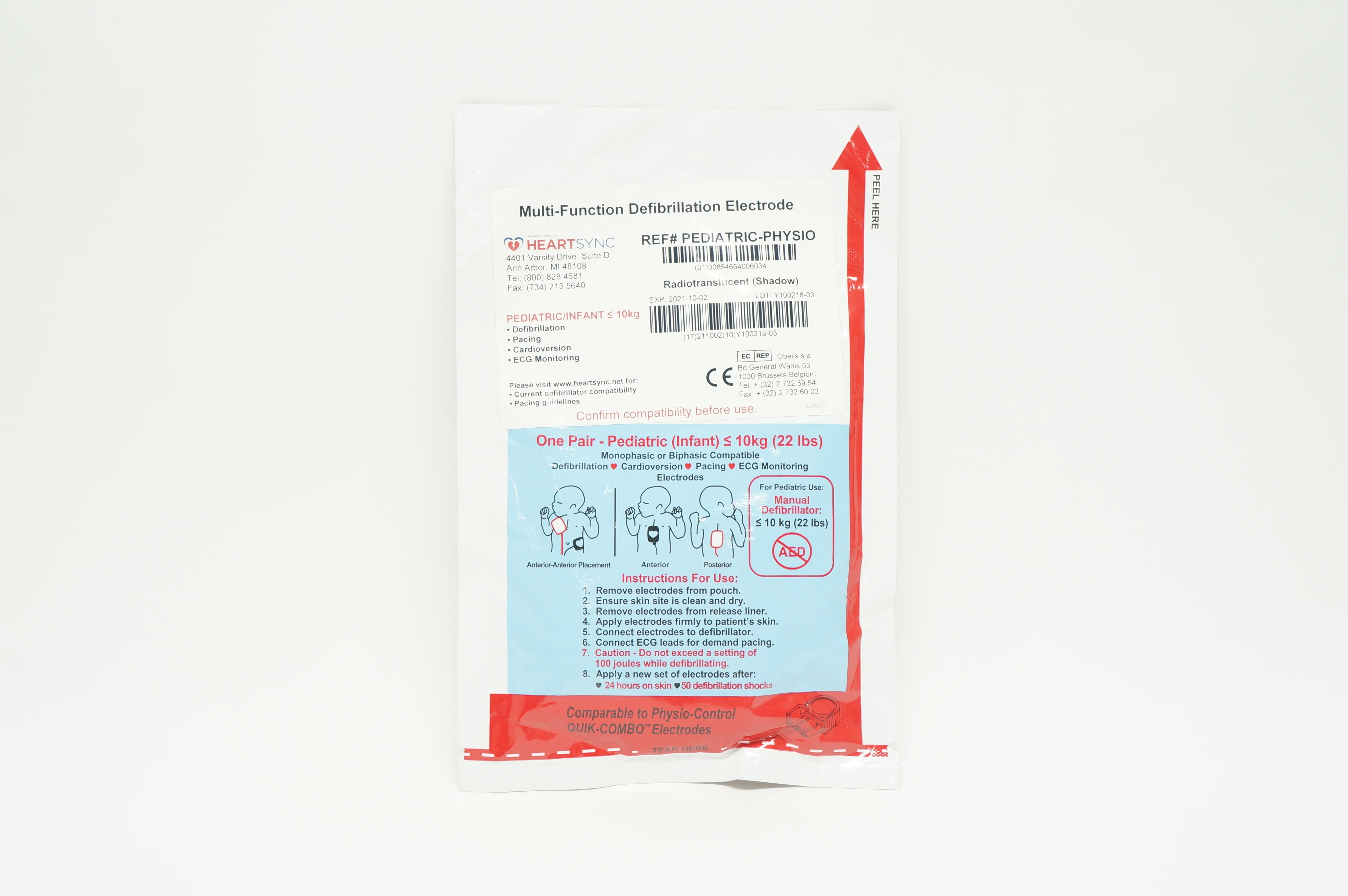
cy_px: 448
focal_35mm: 38
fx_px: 1403
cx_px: 674
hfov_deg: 51.3
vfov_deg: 35.4
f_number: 8
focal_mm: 25
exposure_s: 1/30
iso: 400
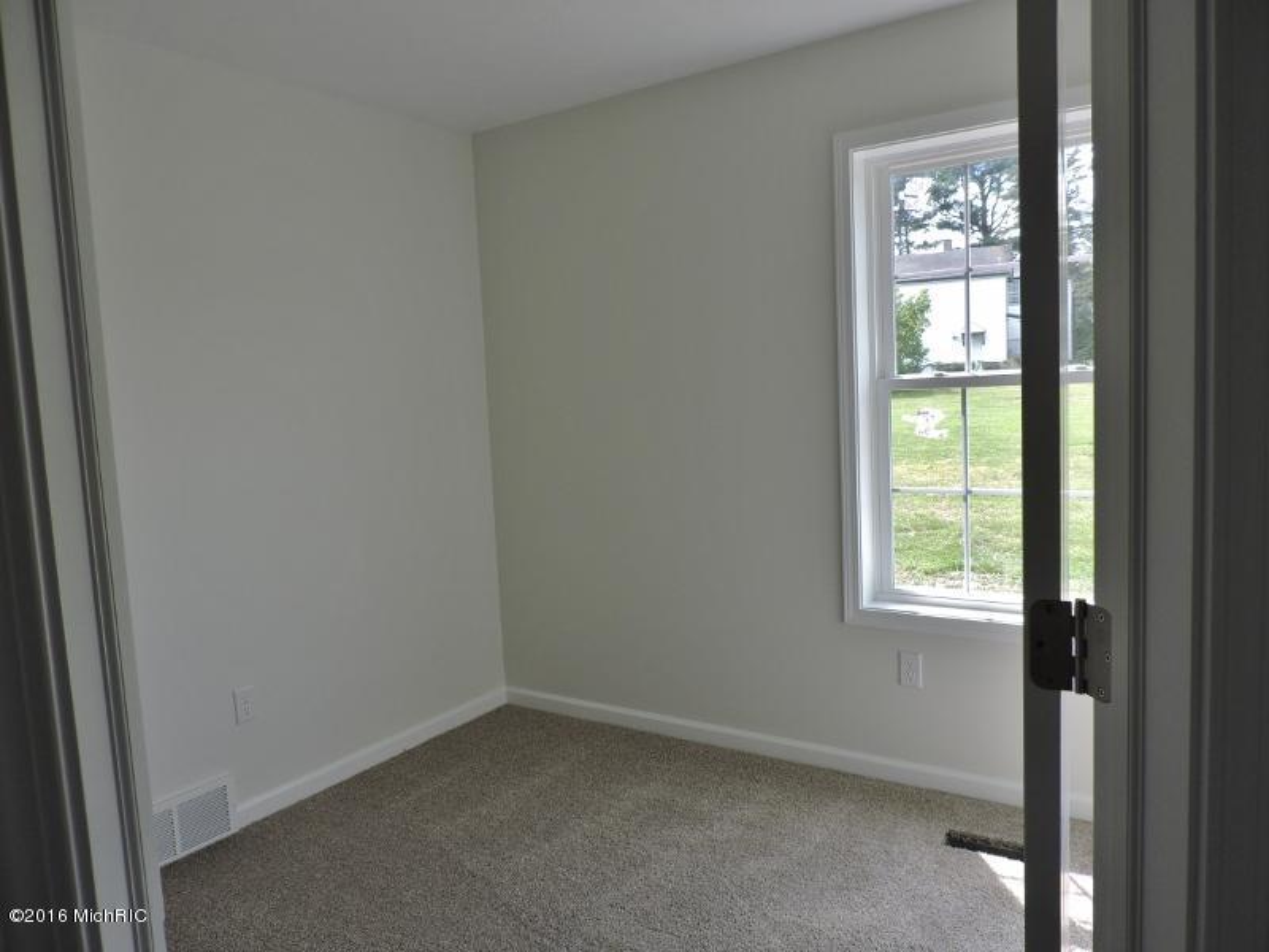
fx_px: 880
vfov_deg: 56.8
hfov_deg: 71.6
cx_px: 634
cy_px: 476
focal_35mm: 24
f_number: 3
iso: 100
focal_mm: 4.3
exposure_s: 1/160
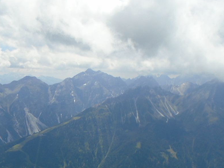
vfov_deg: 26.8
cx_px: 74
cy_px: 141
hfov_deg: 35.8
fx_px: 343
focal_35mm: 53
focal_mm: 4.6
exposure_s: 1/250
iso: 100
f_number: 8
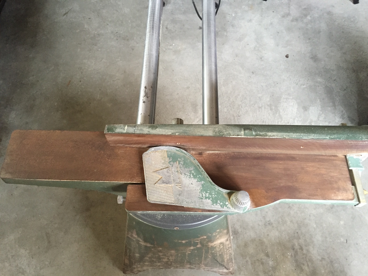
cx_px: 184
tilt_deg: -61.8
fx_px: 308
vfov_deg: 48.2
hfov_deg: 61.7
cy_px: 138
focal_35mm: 29
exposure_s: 1/24
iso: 250
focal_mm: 4.15
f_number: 2.2
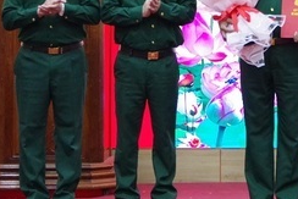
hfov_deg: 12.7
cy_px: -56
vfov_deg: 8.5
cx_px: 281
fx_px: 1325
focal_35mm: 160
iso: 3200
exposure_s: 1/80
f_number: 5
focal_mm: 31
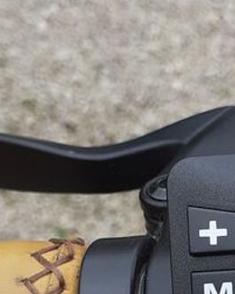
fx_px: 913
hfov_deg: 13.7
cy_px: 375
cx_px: 363
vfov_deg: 17.2
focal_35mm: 105
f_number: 1.9
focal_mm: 3.6
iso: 40
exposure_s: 1/299
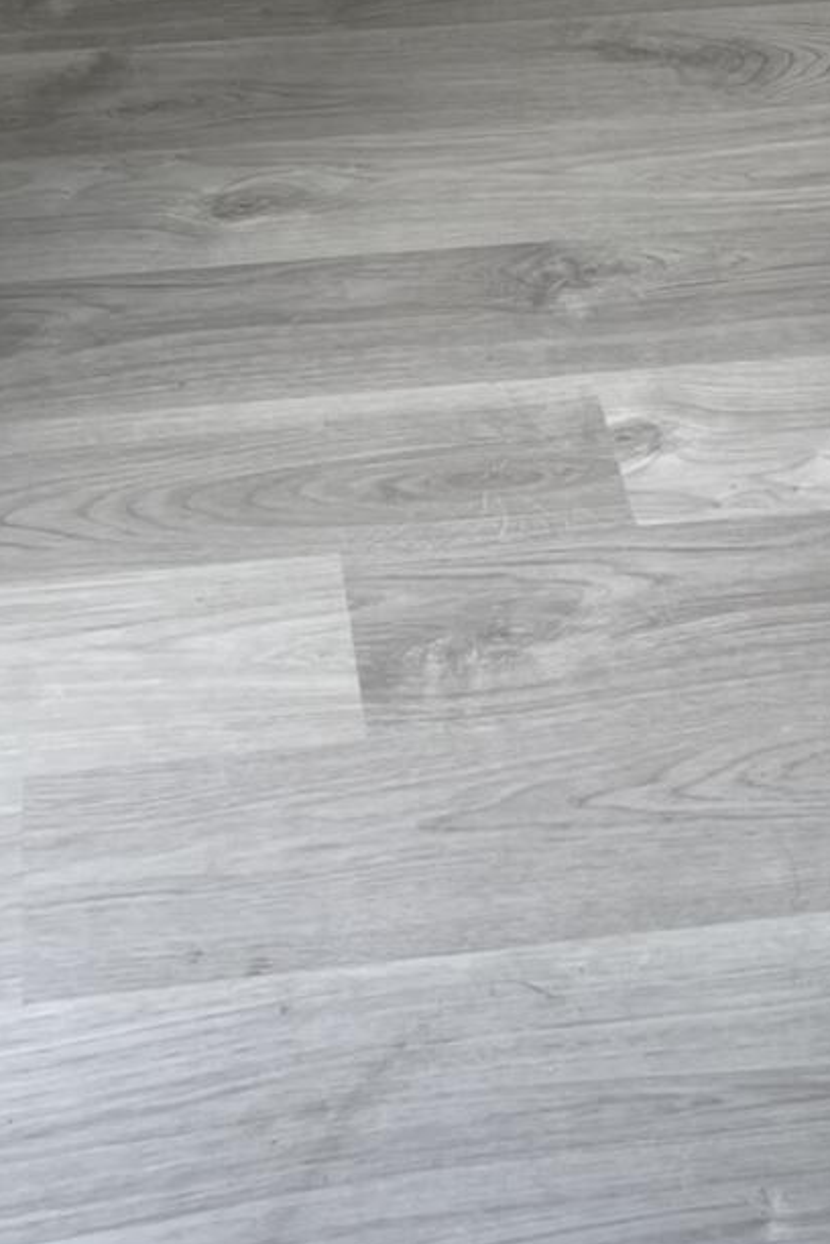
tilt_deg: -14.9
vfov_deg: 20.0
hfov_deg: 16.0
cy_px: -728
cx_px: 578
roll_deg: -2.9
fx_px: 2939
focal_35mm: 85
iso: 40
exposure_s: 1/120
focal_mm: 5.1
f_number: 1.6
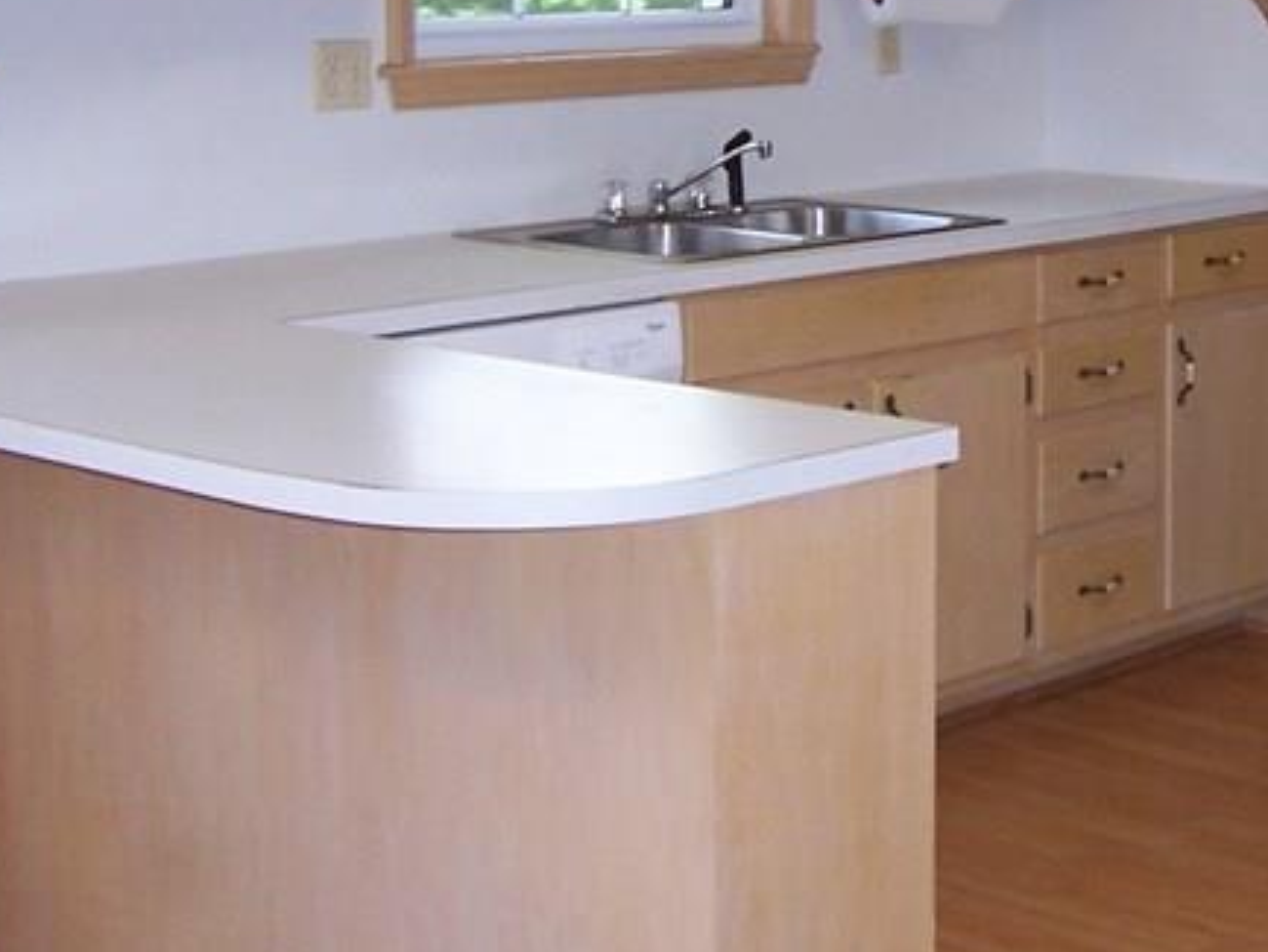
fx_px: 2858
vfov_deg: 18.5
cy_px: 47
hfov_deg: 24.7
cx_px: 990
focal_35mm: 78
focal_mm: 5.5
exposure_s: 1/60
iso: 140
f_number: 2.8
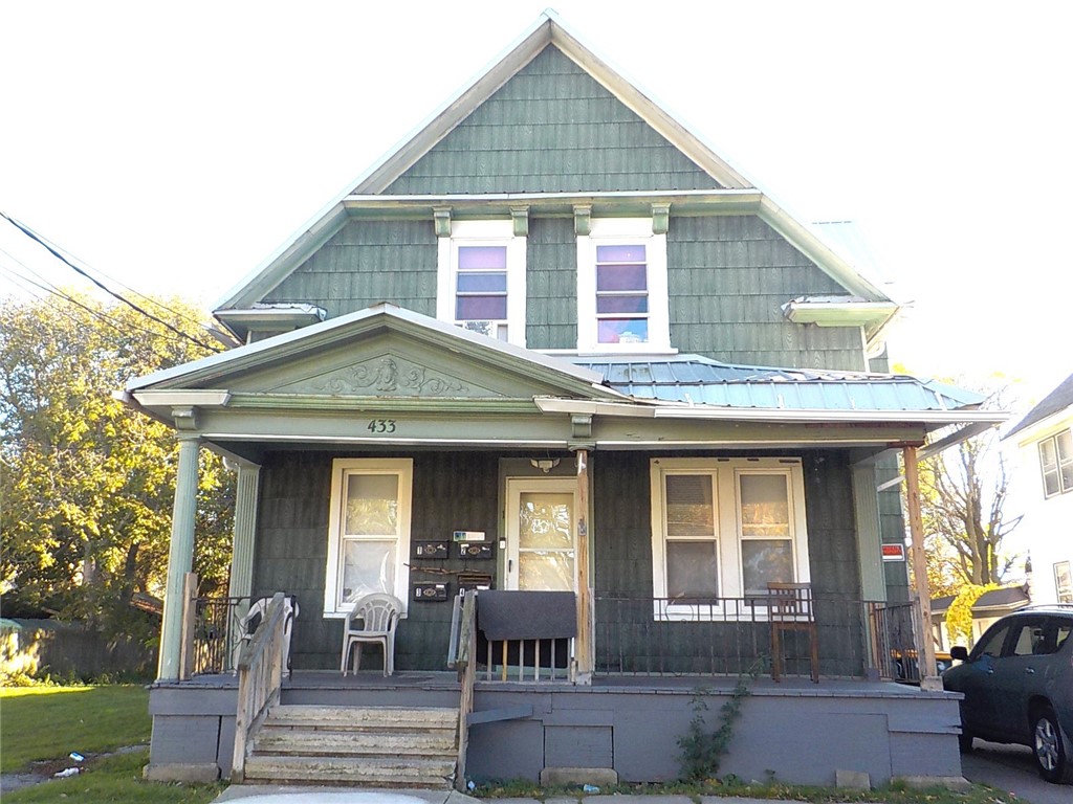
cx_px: 536
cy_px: 402
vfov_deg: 46.8
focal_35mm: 30
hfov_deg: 60.0
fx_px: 930
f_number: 3.3
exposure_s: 1/200
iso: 125
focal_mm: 4.1
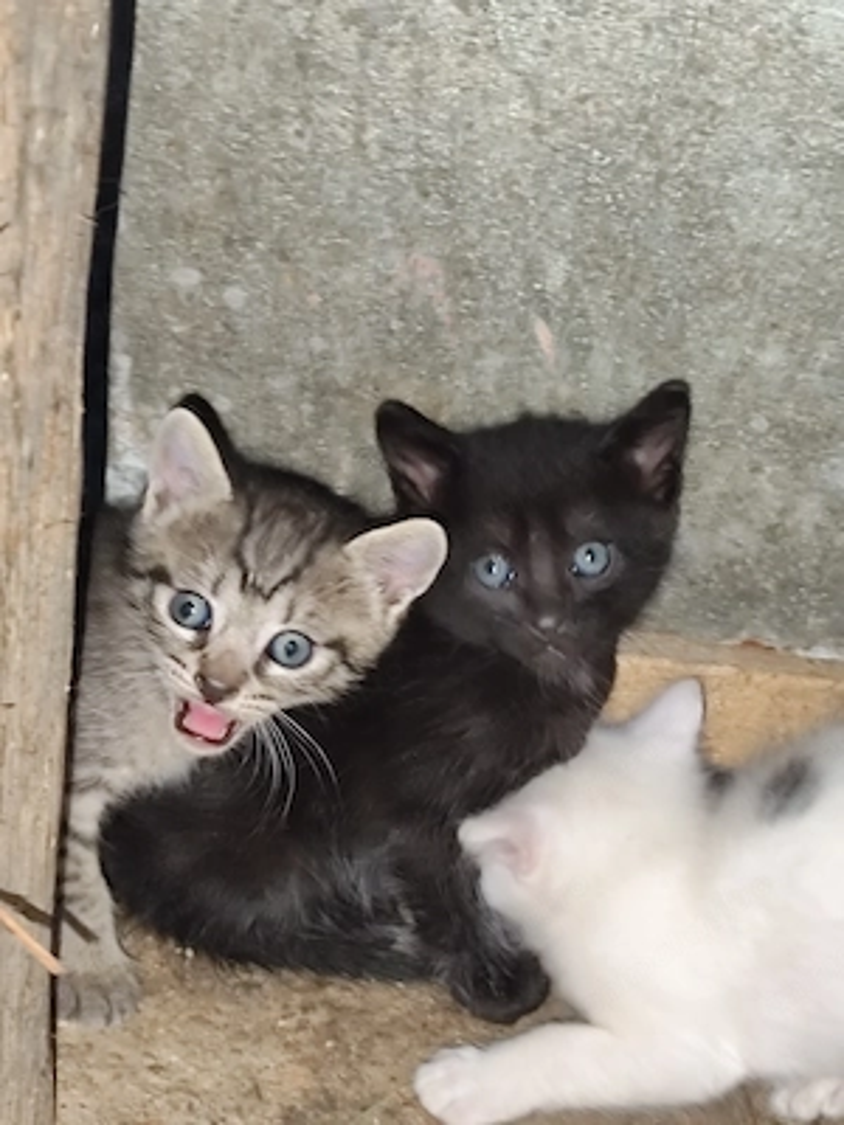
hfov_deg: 21.0
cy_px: 562
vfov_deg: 27.8
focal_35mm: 70
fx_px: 2276
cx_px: 422
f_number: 1.65
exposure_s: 1/25
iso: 1000
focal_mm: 6.19
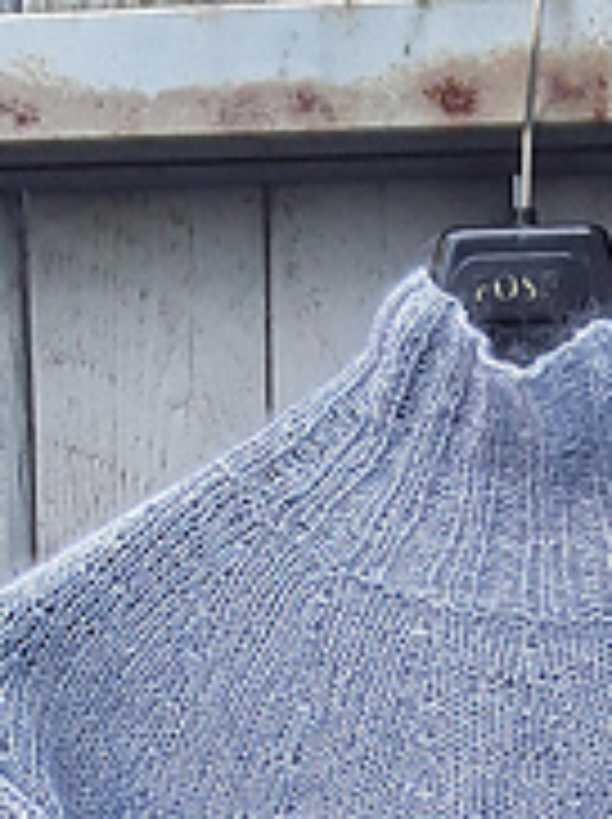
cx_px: 486
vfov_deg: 18.5
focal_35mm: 95
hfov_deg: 15.4
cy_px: 1202
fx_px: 2245
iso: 40
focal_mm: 2.91
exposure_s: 1/134
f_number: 1.9
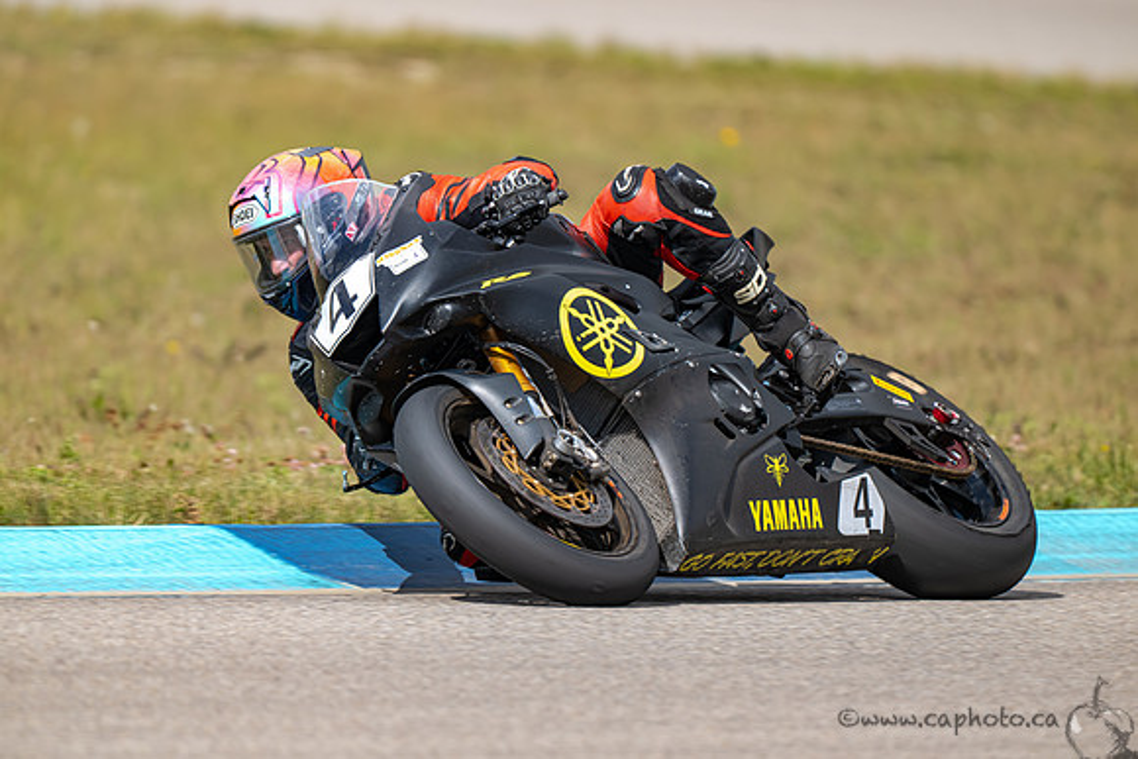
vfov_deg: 2.3
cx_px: 569
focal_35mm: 600
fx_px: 18970
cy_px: 380
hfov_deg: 3.4
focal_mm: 600
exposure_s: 1/1250
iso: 250
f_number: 6.3
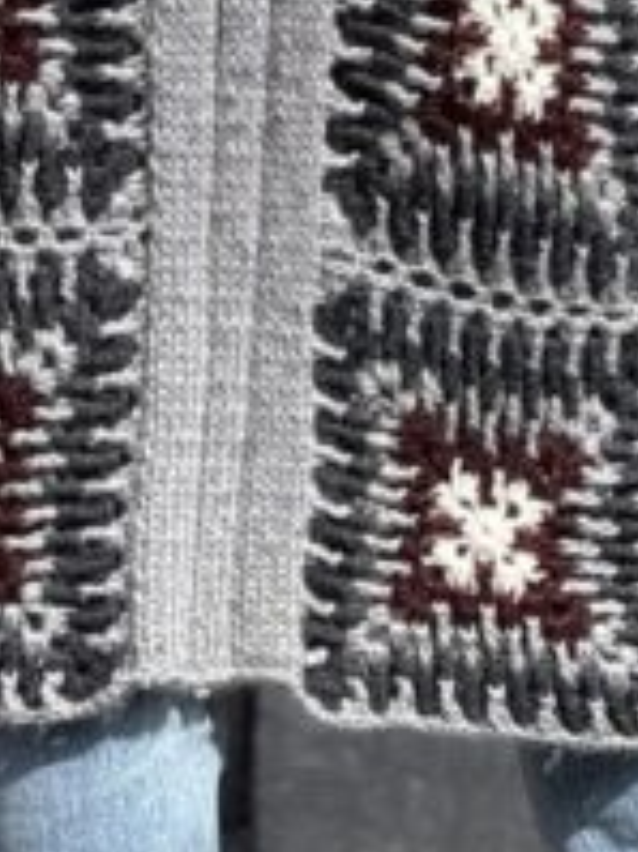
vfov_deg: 4.1
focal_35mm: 483
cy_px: -535
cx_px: 180
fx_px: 11882
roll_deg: -1.0
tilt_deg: -1.3
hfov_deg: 3.1
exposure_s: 1/977
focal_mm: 15.66
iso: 64
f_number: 2.8
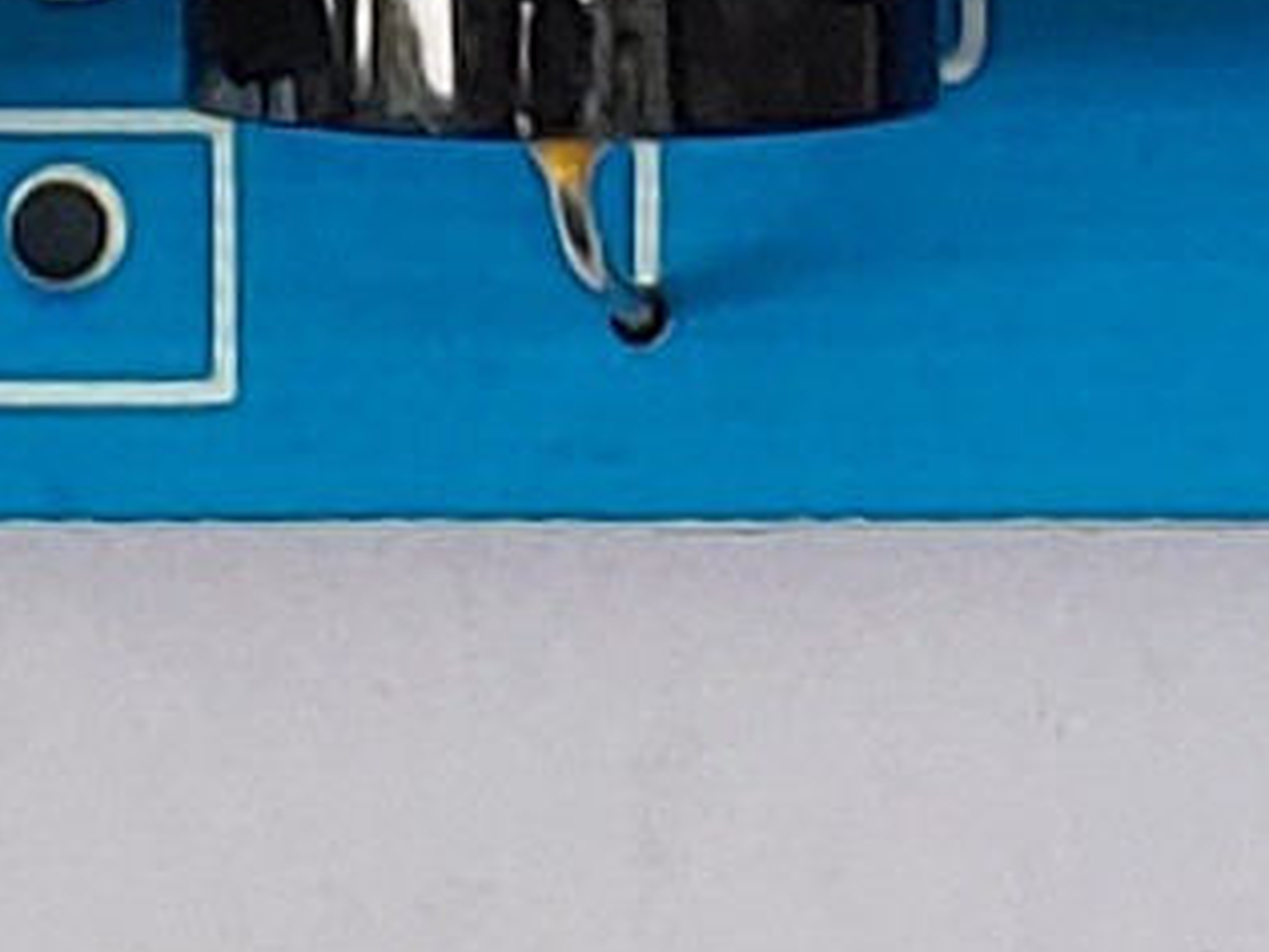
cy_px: -1786
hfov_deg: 6.3
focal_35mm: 312
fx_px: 11438
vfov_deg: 4.6
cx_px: -34
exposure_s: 1/120
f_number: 1.5
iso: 50
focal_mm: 4.23
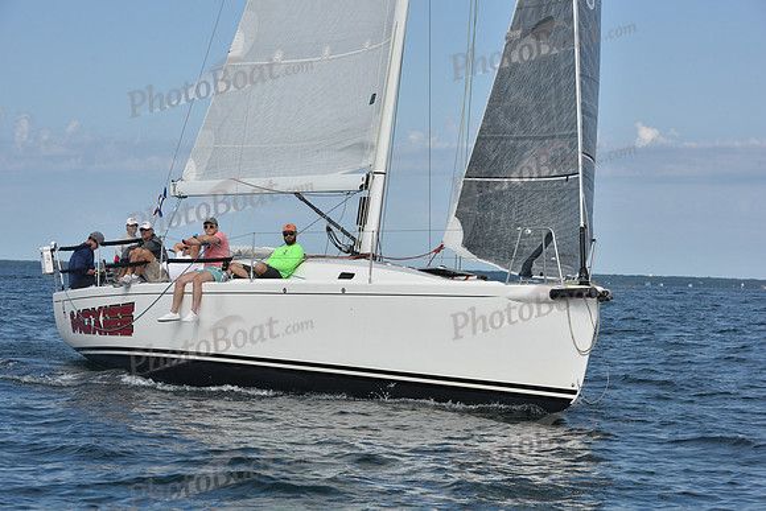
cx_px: 383
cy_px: 256
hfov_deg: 20.0
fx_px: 2171
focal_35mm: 102
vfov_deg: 13.4
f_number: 10
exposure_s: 1/1250
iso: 320
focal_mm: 102
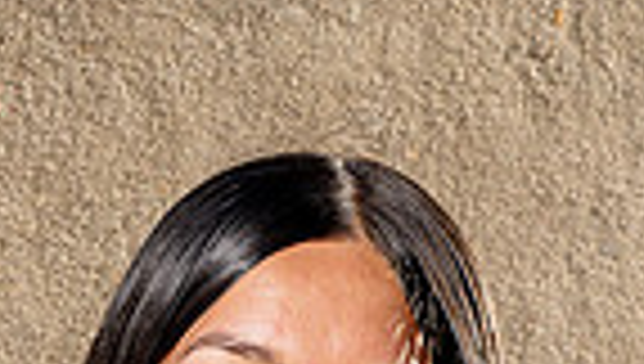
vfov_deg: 5.6
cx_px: 194
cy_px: 984
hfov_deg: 10.4
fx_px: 3541
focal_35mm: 207
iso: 100
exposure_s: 1/250
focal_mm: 63
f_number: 8
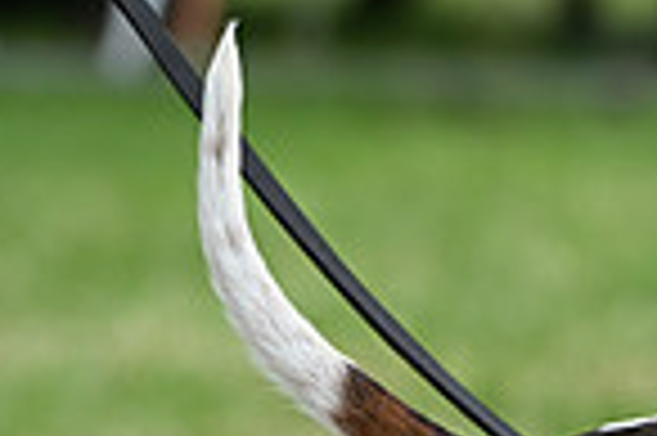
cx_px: 1022
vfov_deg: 2.0
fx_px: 12688
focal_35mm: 696
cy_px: 748
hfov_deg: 3.0
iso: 400
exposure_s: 1/1000
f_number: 4.5
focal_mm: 175
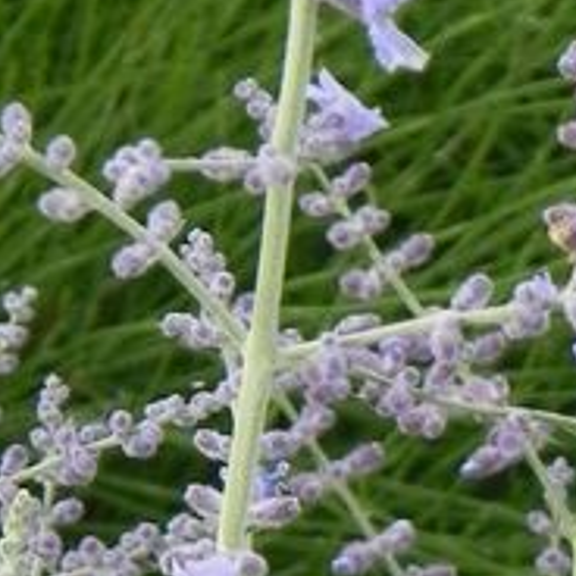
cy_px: 585
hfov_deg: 3.5
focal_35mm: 496
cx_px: 635
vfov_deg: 3.5
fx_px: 9338
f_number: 5
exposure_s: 1/25
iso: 160
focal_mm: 23
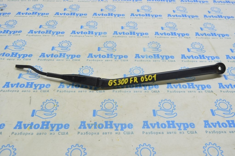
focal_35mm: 33
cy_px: 78
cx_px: 118
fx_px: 215
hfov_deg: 57.3
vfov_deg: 39.9
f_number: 5.6
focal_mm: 22
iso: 400
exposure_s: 1/20
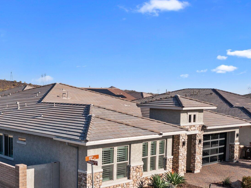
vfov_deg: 28.9
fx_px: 363
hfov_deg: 37.6
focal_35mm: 50
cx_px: 77
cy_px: 130
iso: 100
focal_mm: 10.26
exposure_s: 1/160
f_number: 3.2
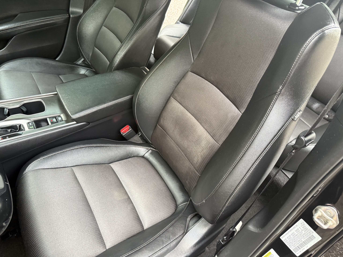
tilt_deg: -44.4
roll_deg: -8.2
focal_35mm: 24
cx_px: 172
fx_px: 238
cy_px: 128
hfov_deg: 71.6
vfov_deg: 56.8
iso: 500
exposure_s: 1/60
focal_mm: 6.76
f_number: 1.78
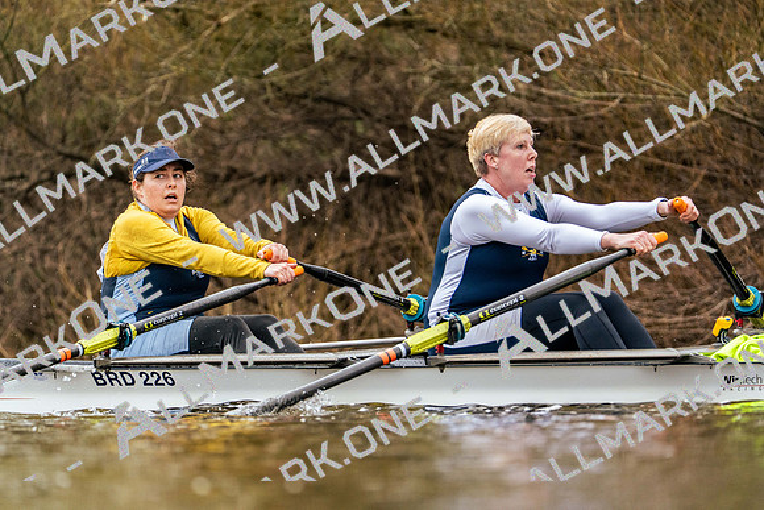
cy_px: 255
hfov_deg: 5.2
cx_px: 382
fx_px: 8490
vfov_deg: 3.4
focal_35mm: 400
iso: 2500
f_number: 6.3
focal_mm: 400
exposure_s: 1/2000
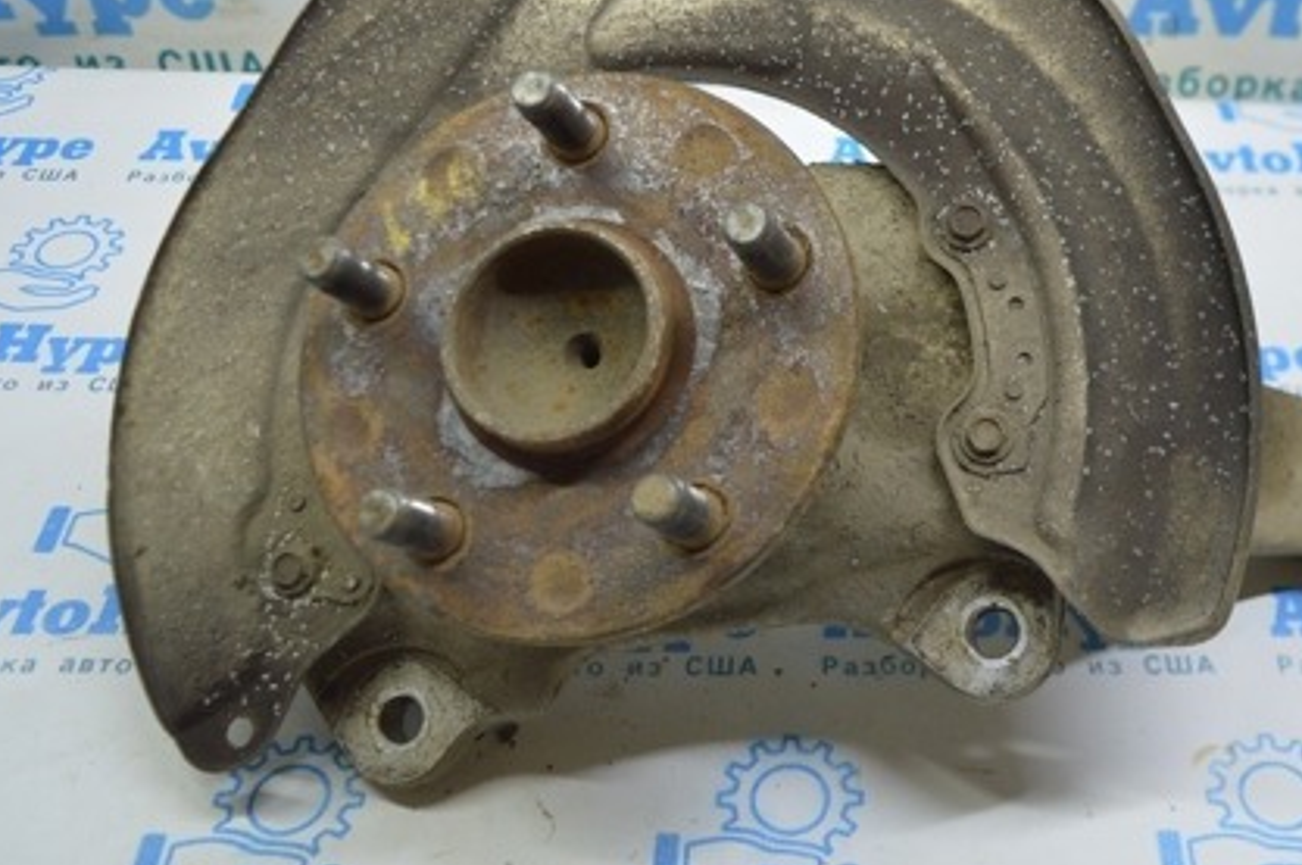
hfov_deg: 42.3
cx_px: 859
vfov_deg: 29.0
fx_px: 1662
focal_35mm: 46
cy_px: 279
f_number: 3.5
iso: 400
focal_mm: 20
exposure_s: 1/60
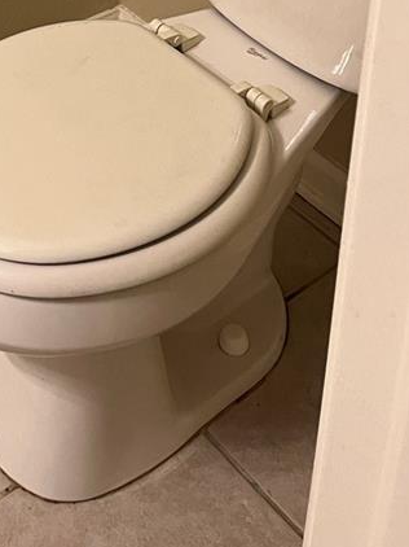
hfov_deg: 19.2
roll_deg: +1.9
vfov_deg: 22.6
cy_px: -222
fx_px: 1167
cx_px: -26
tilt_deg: -24.5
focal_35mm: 74
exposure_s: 1/60
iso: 160
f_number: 1.6
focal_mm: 5.1
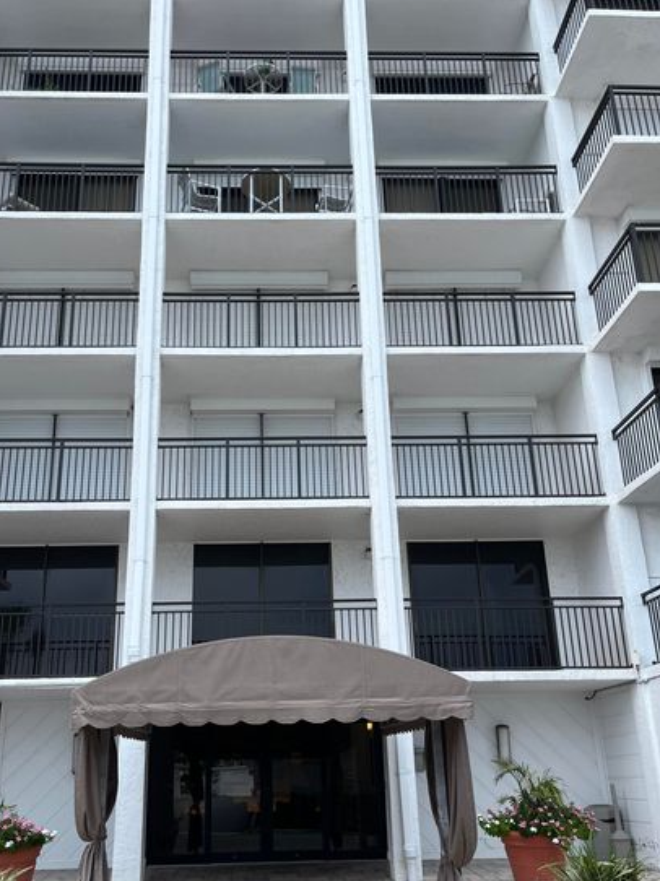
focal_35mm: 32
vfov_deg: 56.7
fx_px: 814
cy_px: 488
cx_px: 286
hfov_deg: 44.0
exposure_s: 1/845
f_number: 1.6
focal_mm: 5.1
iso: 50
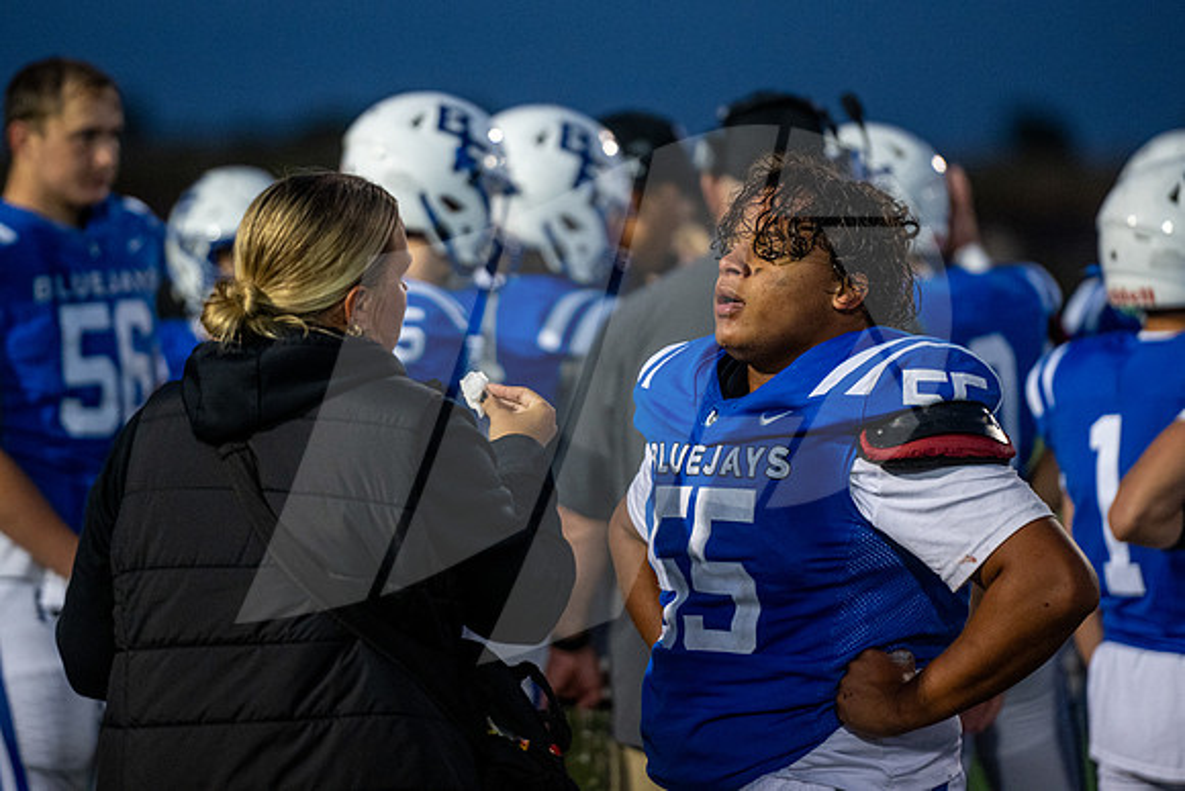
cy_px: 316
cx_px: 565
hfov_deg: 8.6
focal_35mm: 240
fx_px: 7909
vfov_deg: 5.7
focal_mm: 200
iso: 2000
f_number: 2.8
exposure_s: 1/1250
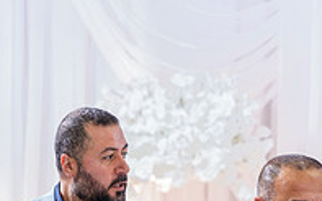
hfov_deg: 13.8
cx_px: 47
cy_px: 274
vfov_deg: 8.6
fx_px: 1316
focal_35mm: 150
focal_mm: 50
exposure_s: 1/200
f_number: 2
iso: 640
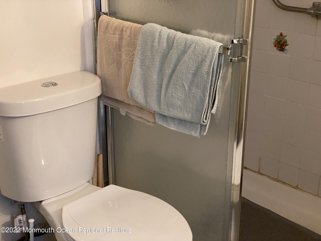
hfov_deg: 36.8
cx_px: 160
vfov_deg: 28.0
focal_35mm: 52
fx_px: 482
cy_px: 120
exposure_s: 1/40
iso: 500
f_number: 2
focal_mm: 6
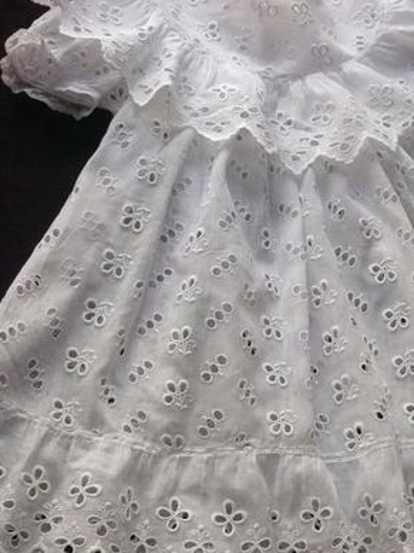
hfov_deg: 23.1
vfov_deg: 30.7
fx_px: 1006
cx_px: 285
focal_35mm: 63
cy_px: 306
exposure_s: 1/500
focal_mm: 5.8
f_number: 2.8
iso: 400
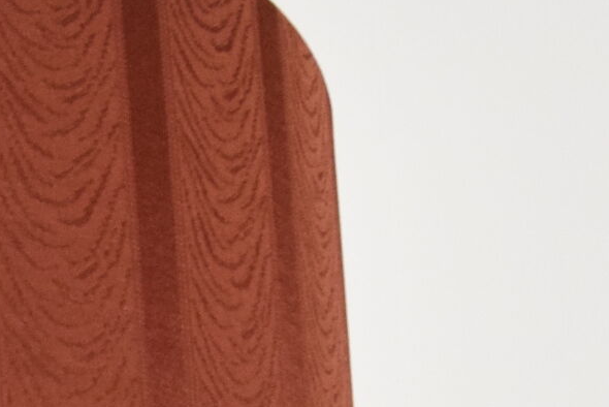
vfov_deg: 9.6
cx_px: -397
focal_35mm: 137
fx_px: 2319
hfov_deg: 13.7
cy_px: 716
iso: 1600
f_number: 6.3
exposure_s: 1/160
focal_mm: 18
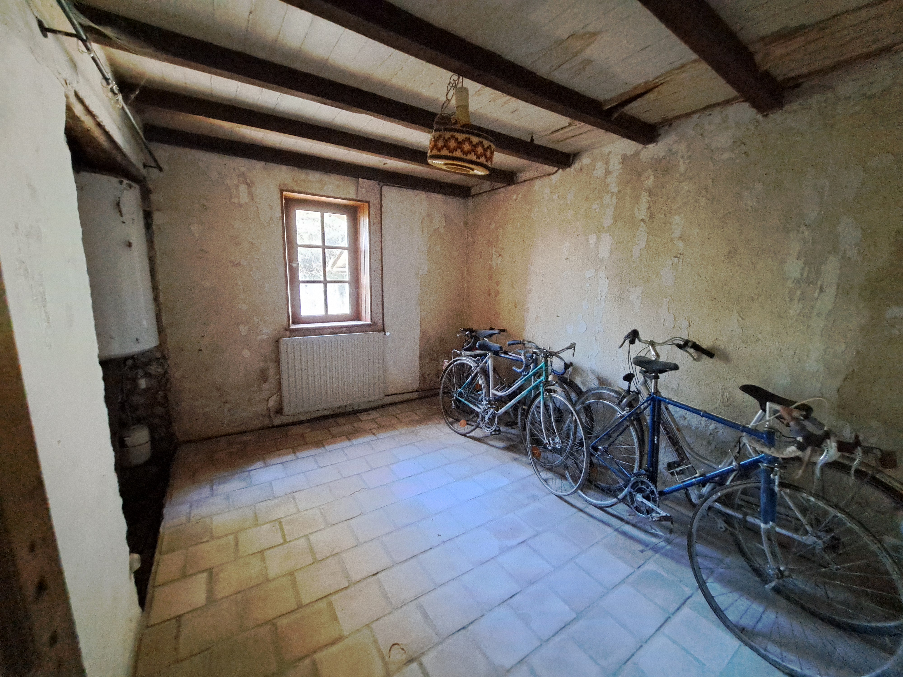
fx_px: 339
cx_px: 452
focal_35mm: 13
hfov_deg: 106.2
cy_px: 338
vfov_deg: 89.9
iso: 640
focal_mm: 1.74
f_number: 2.2
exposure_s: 1/20
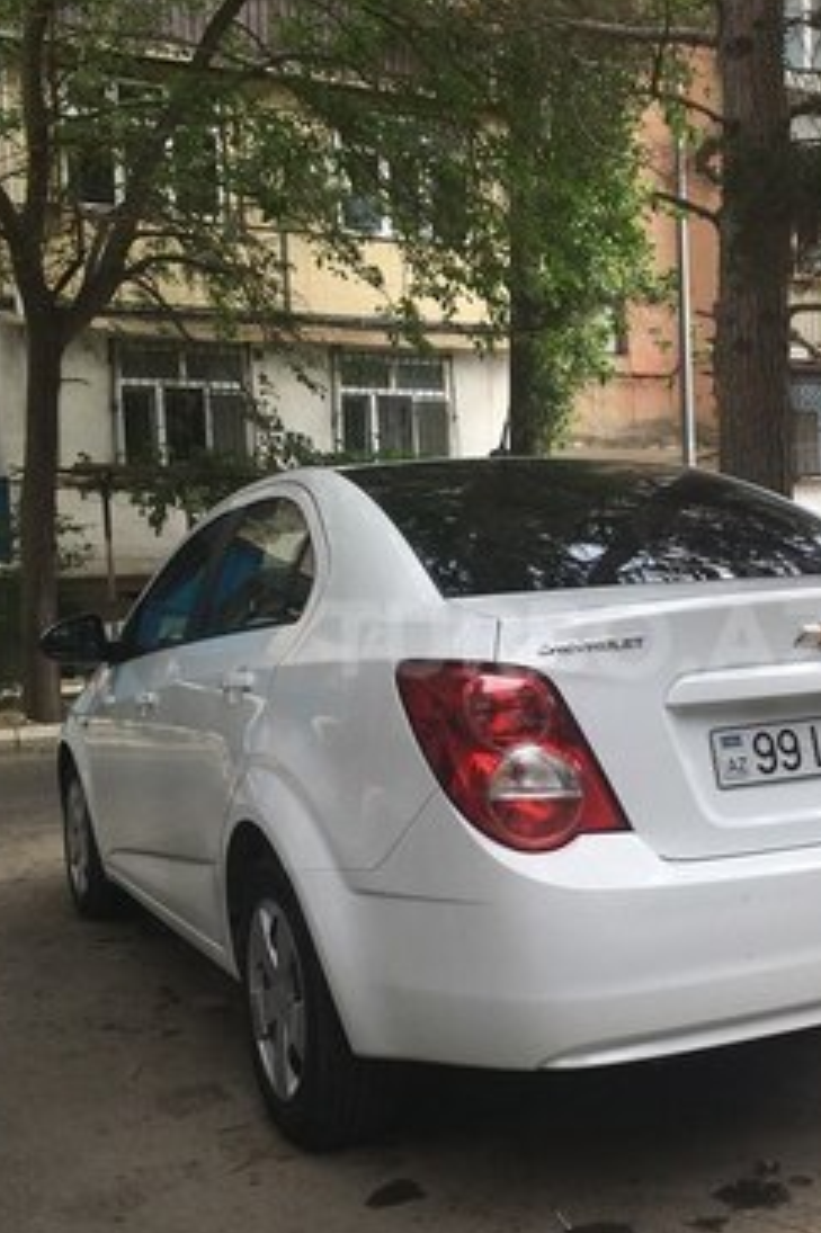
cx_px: 581
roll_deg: +2.2
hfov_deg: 32.2
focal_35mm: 41
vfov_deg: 47.4
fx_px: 1404
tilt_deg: -2.4
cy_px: 638
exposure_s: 1/530
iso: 25
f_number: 2.2
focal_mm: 4.15
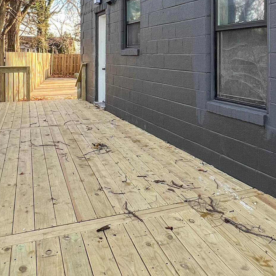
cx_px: 170
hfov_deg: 44.6
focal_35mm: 37
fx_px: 334
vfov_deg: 43.7
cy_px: 74
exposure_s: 1/100
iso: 32
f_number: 1.8
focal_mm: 1.57
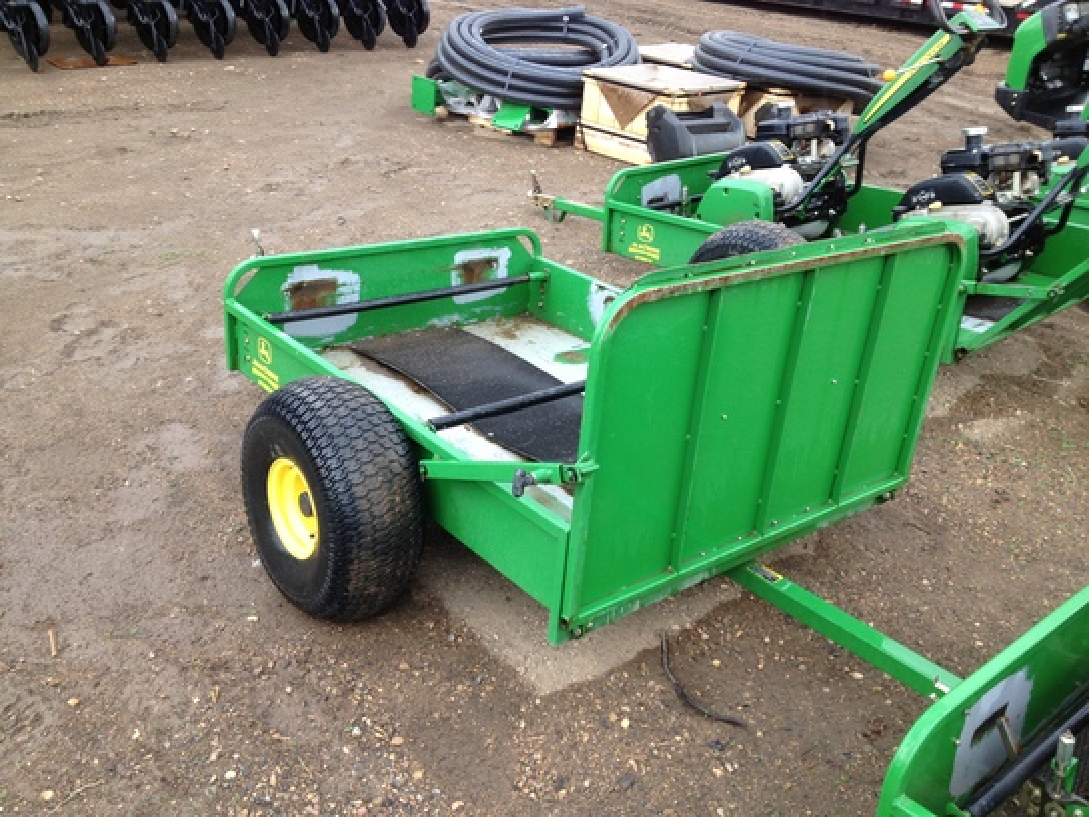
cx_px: 544
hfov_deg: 52.6
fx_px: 1101
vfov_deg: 40.7
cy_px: 408
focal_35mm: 35
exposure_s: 1/120
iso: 50
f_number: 2.4
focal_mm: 4.28
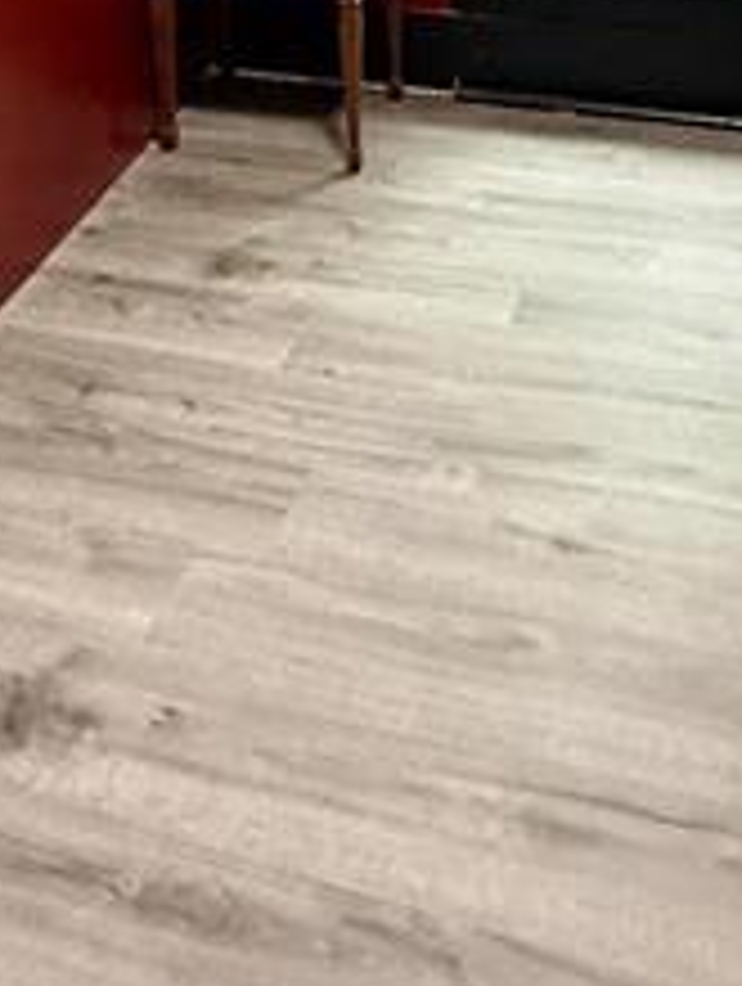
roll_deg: +1.6
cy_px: -176
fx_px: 1396
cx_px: 288
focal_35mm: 49
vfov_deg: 32.6
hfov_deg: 29.7
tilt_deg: -10.6
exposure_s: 1/60
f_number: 2.2
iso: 640
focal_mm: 2.22
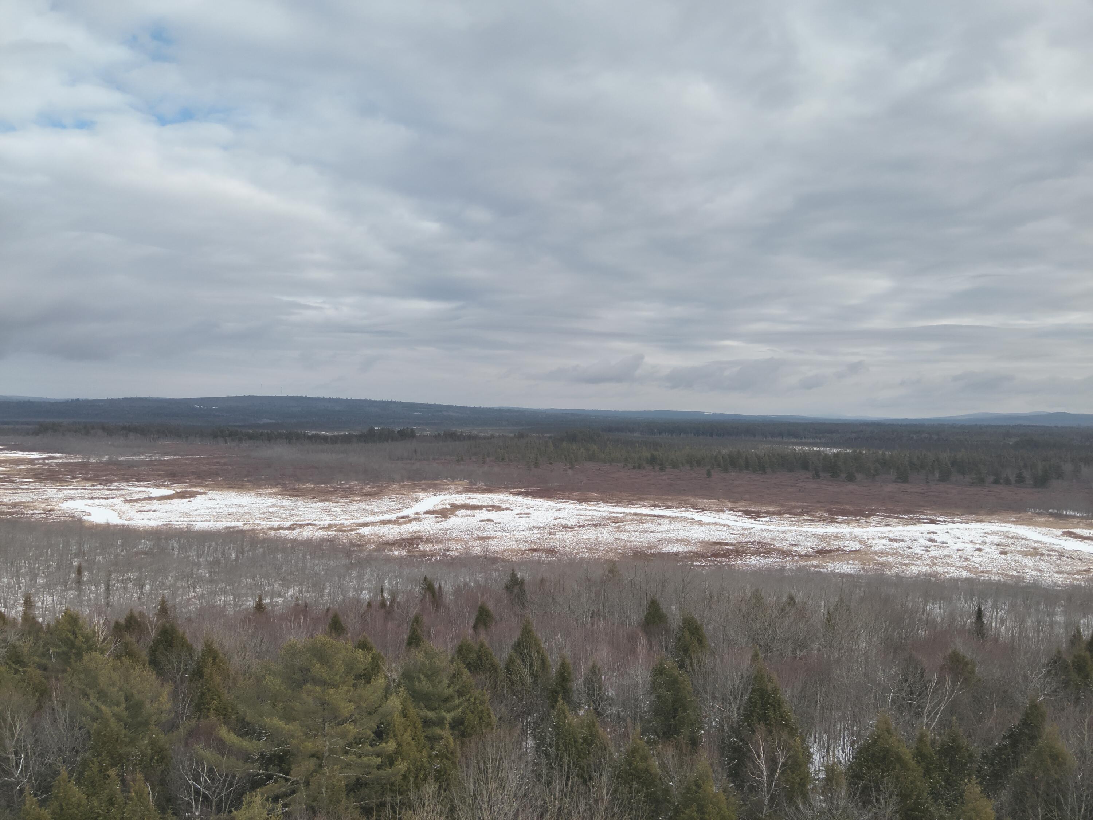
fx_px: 758
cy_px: 410
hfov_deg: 71.6
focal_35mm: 24
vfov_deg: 56.8
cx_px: 546
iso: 100
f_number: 2.8
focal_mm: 4.4
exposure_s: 1/500
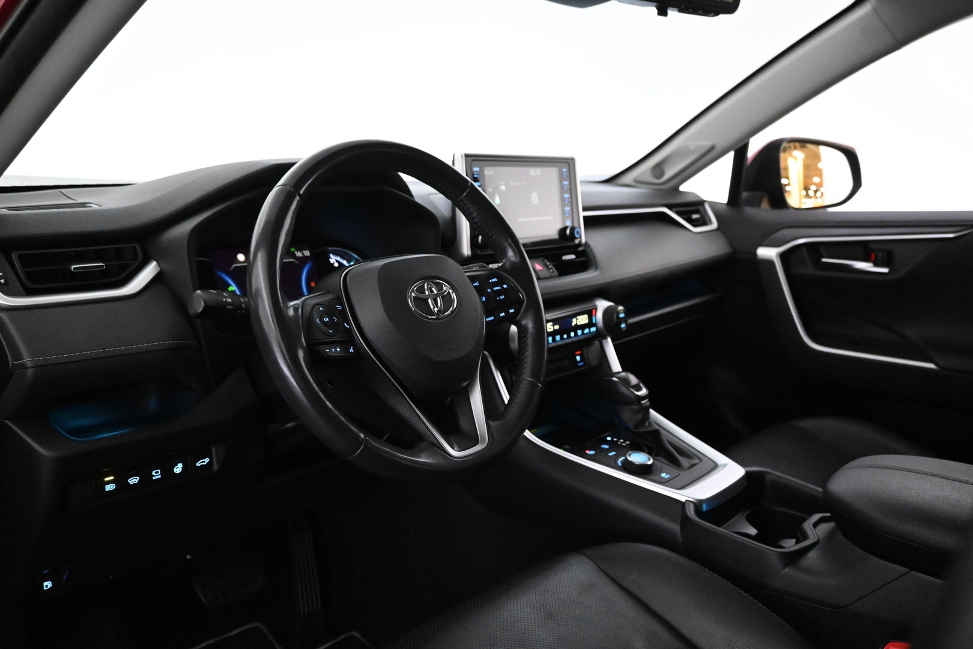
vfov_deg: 44.6
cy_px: 324
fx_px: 791
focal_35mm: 29
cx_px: 486
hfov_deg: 63.2
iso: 6400
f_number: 3.8
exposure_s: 1/50
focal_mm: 19.5
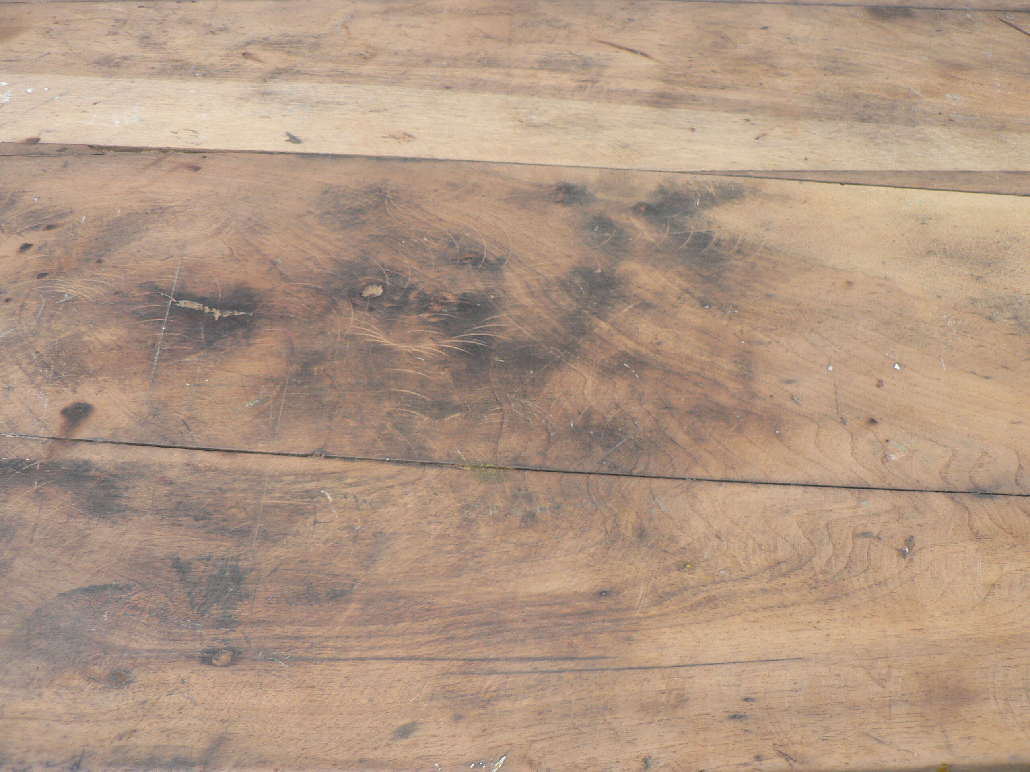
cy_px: 386
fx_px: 1071
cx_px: 515
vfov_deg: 39.7
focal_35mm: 36
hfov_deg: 51.4
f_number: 2.8
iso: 80
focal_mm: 6
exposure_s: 1/50
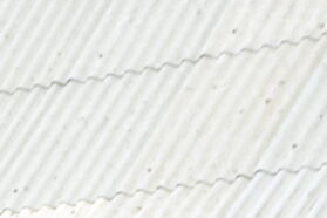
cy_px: 742
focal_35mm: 361
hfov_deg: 5.5
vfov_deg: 3.7
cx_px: -431
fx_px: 3283
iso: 100
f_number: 6.3
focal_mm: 35
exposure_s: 1/160
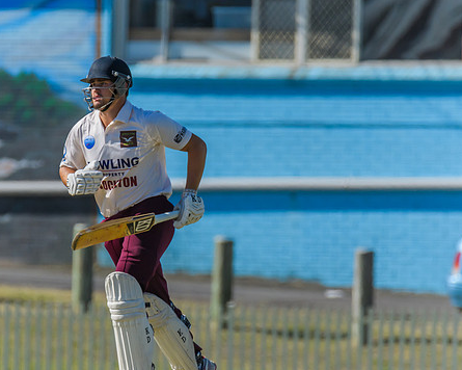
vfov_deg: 1.4
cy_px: 183
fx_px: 15068
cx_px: 187
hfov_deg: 1.8
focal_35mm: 1102
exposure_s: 1/4000
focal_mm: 600
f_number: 6.3
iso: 640
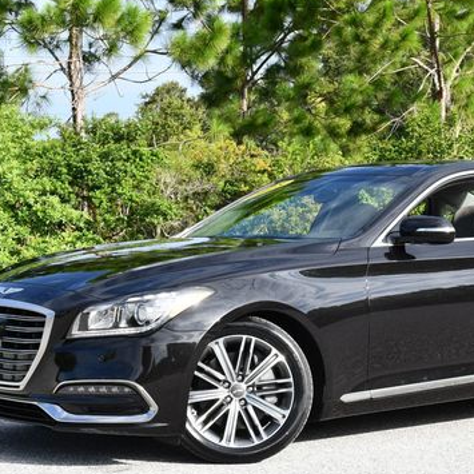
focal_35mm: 86
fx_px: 1332
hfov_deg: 20.1
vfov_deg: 20.2
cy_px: 223
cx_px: 331
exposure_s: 1/250
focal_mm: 28
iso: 180
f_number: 8
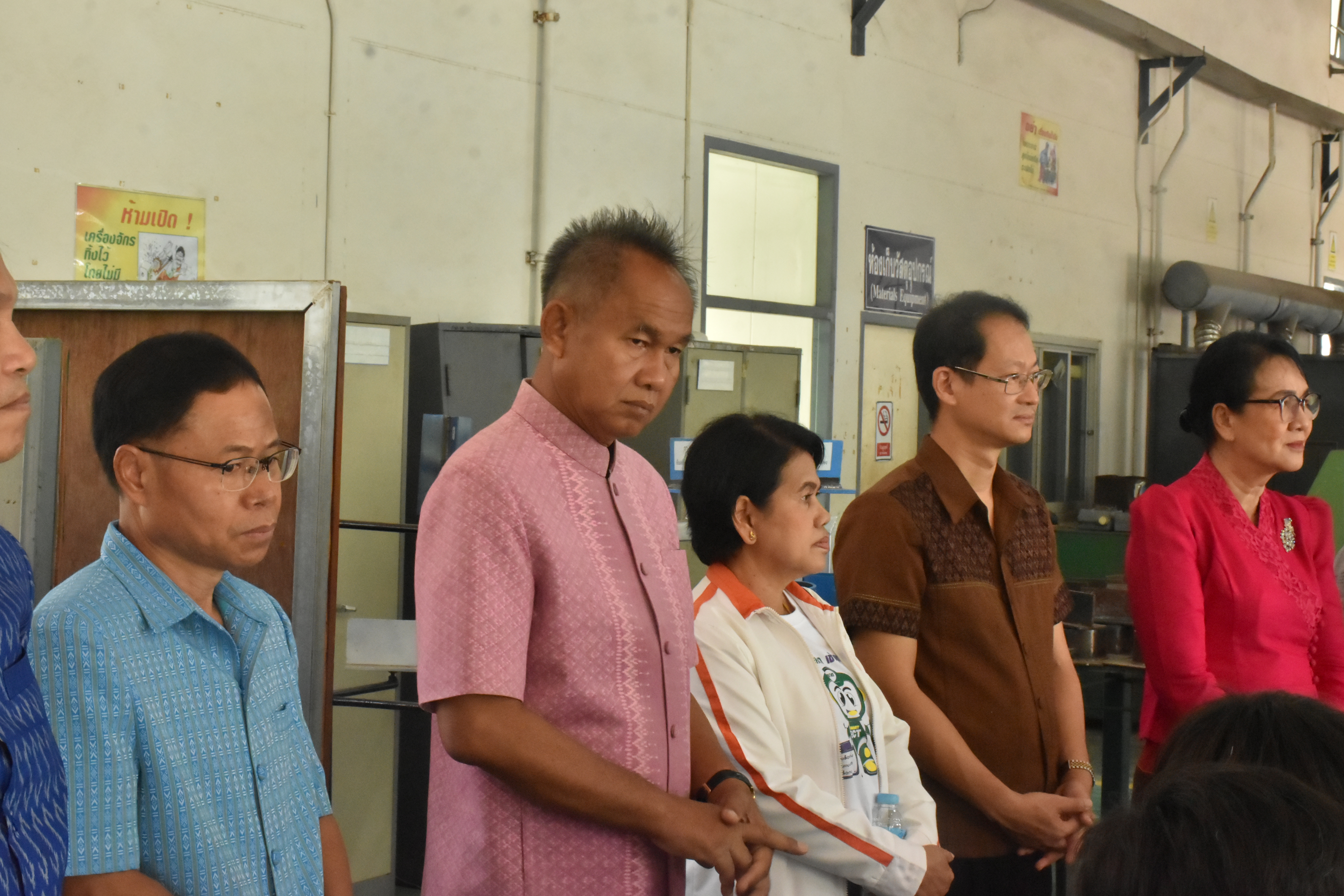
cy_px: 448
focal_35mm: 68
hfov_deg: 29.9
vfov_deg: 20.2
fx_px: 2520
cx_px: 672
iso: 3200
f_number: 16
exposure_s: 1/60
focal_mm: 45
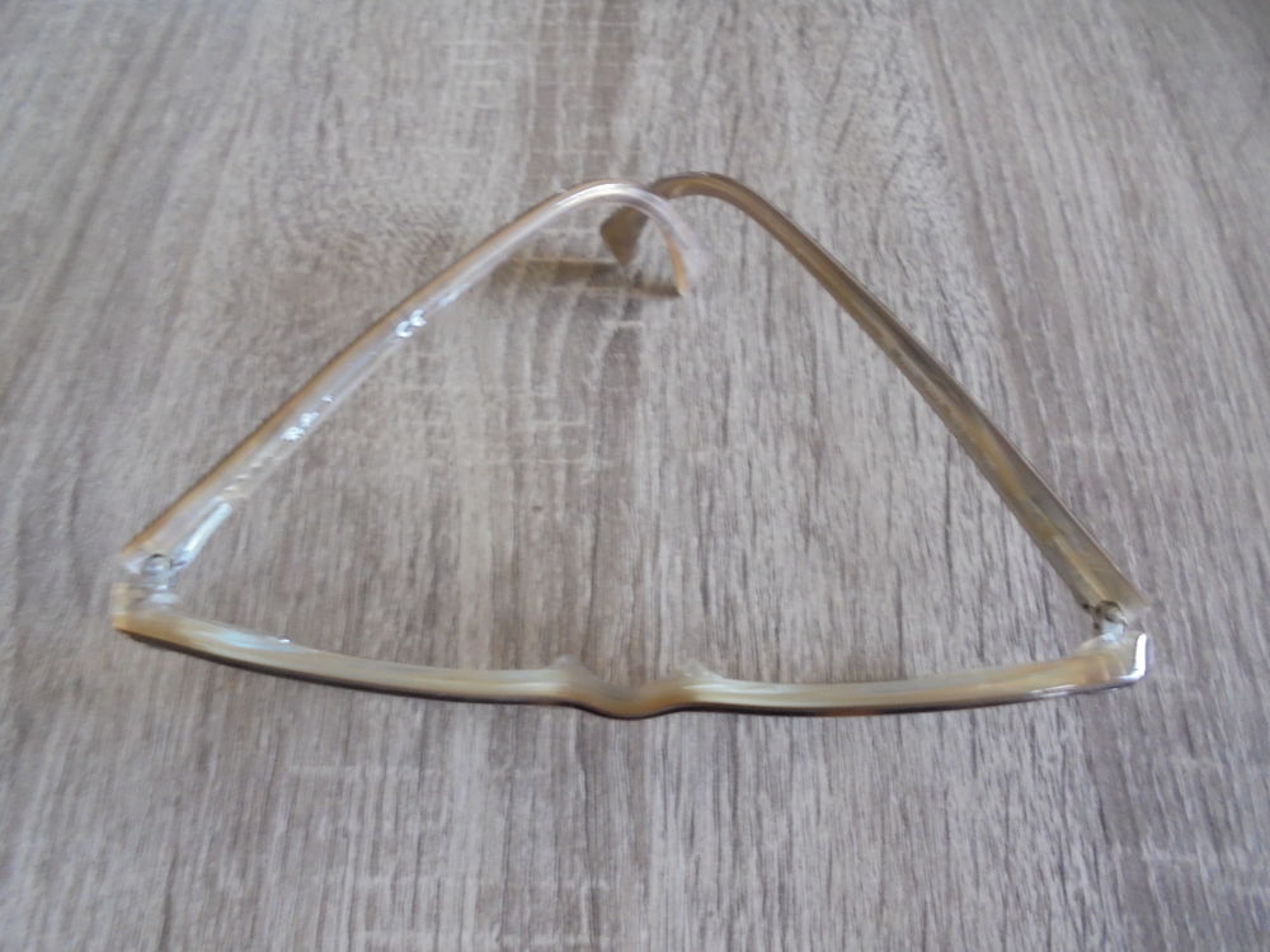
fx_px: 954
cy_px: 476
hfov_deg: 67.3
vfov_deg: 53.1
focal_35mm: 26
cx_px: 635
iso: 400
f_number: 3.5
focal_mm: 4.6
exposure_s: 1/20
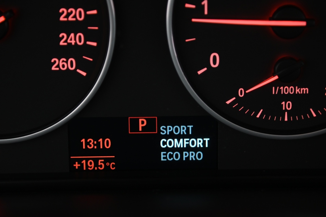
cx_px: 169
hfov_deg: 16.0
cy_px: 116
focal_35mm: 128
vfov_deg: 10.7
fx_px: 1158
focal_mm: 112
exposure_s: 1/20
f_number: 4
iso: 2000
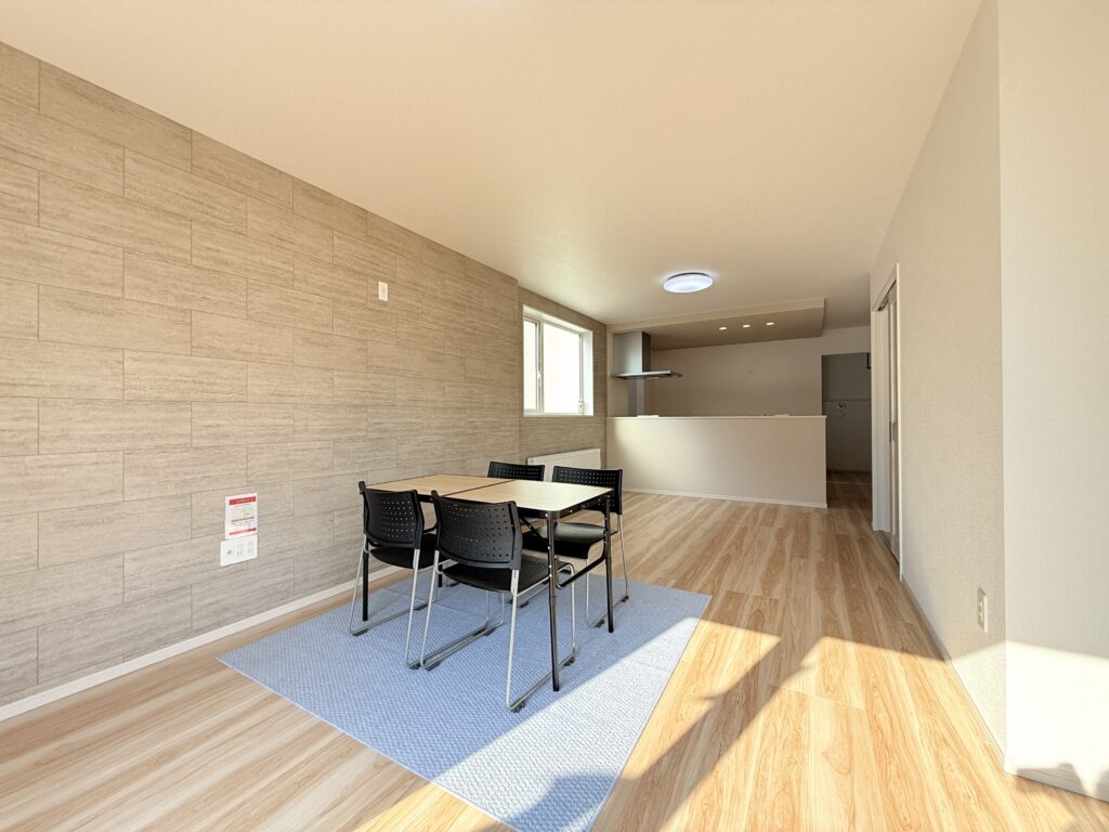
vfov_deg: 85.7
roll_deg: -0.1
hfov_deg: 102.1
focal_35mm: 14
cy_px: 416
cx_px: 554
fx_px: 449
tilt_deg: +1.0
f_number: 2.2
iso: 64
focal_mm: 2.22
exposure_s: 1/151
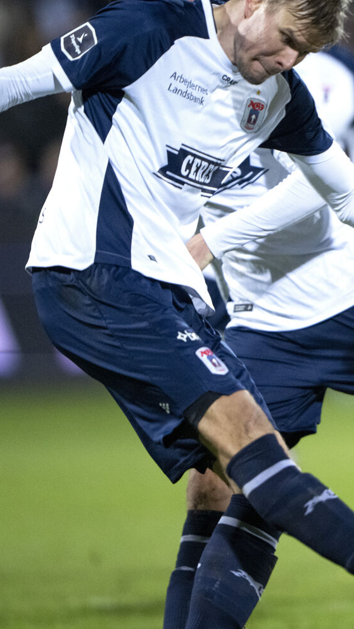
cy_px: 312
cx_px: 464
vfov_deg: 2.7
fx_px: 13509
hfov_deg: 1.5
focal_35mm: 810
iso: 4000
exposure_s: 1/1250
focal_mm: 400
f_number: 2.8
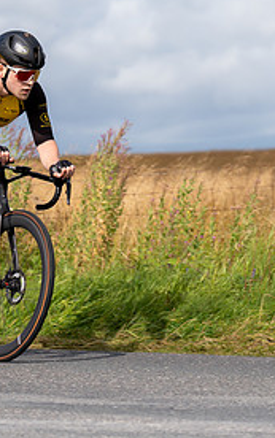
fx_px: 2357
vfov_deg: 10.6
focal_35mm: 197
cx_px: 5
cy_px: 182
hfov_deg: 6.7
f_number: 4
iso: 100
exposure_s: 1/800
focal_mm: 92
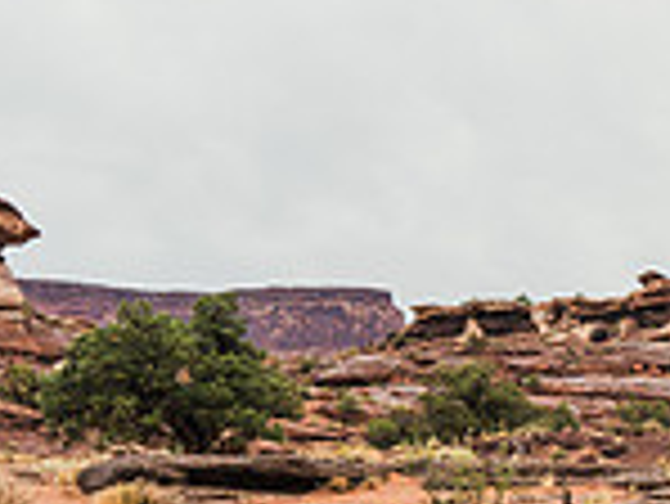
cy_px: 657
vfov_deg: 17.5
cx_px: 896
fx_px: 1530
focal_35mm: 79
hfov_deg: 21.9
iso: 400
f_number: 16
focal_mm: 20
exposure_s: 1/30
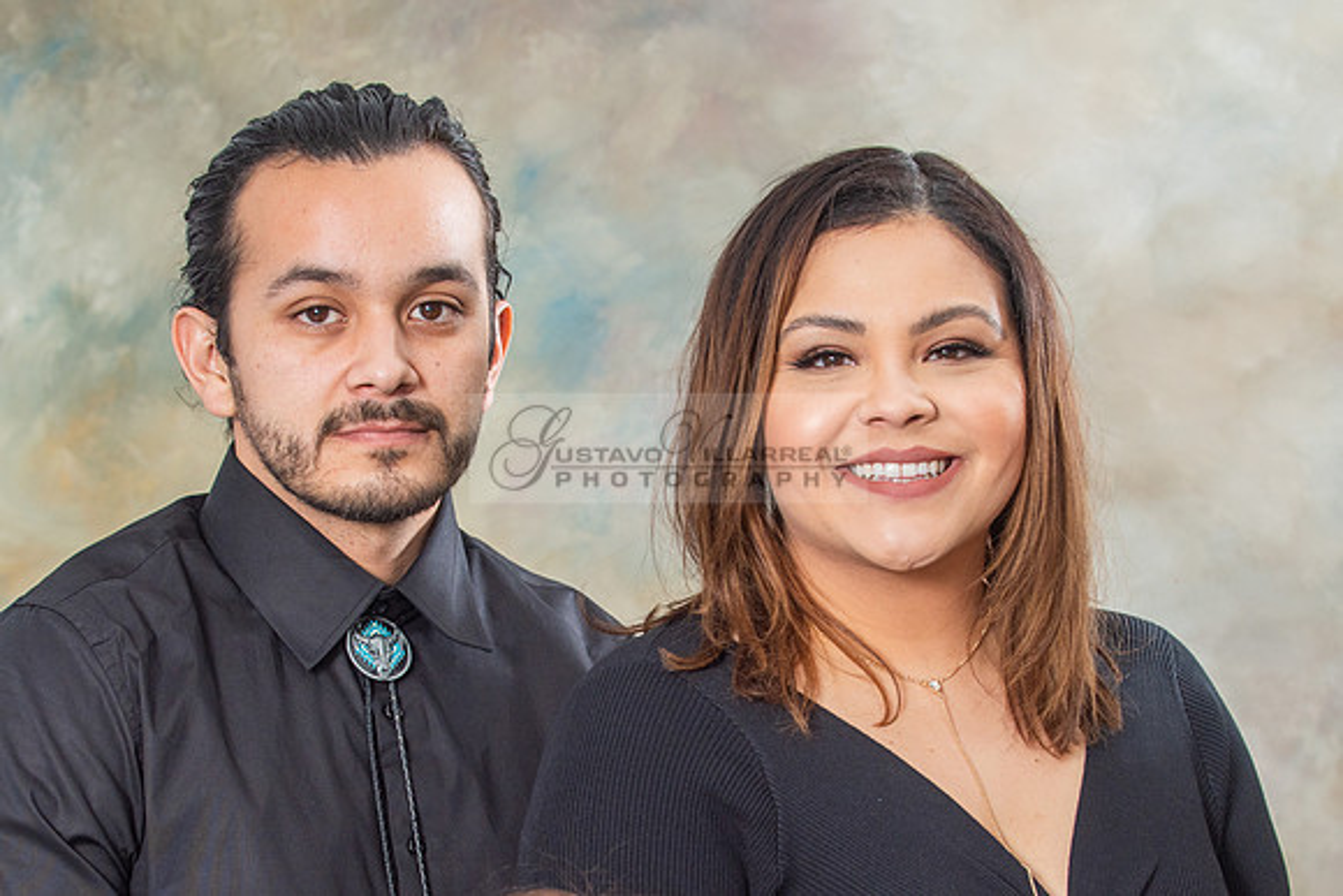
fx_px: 4795
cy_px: 755
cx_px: 686
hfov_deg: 15.9
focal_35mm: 129
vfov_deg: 10.6
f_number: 5
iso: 160
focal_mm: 70
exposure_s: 1/250
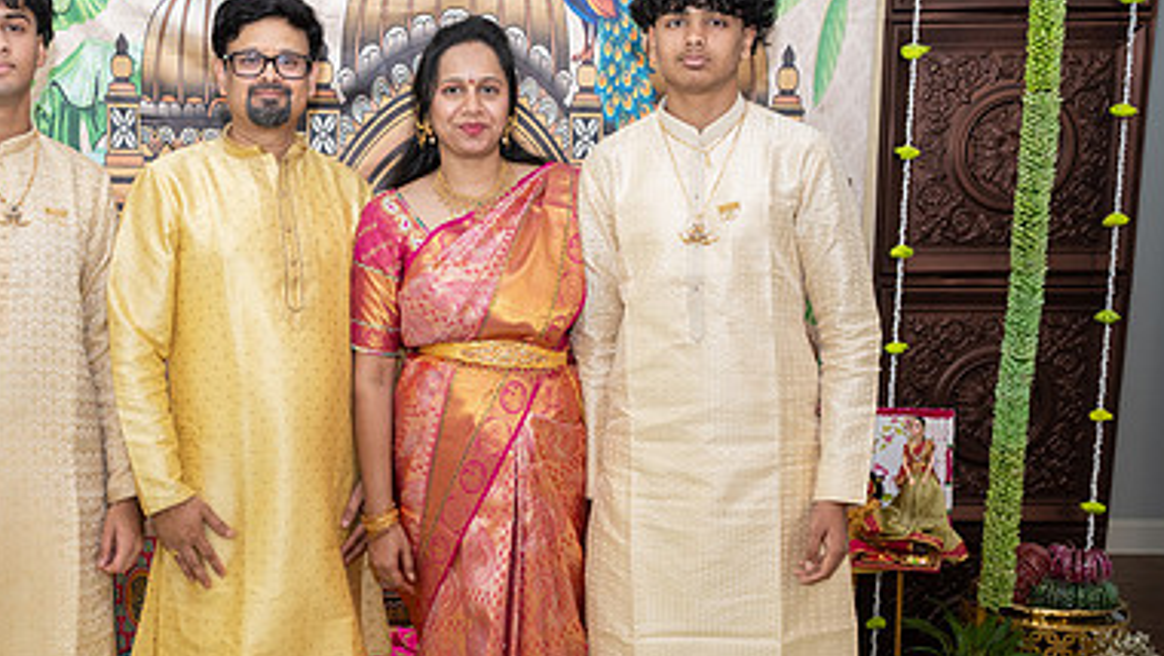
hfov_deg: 41.6
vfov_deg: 24.3
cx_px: 407
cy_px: 452
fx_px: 1513
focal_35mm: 49
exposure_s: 1/160
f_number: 3.5
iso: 800
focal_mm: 30.5
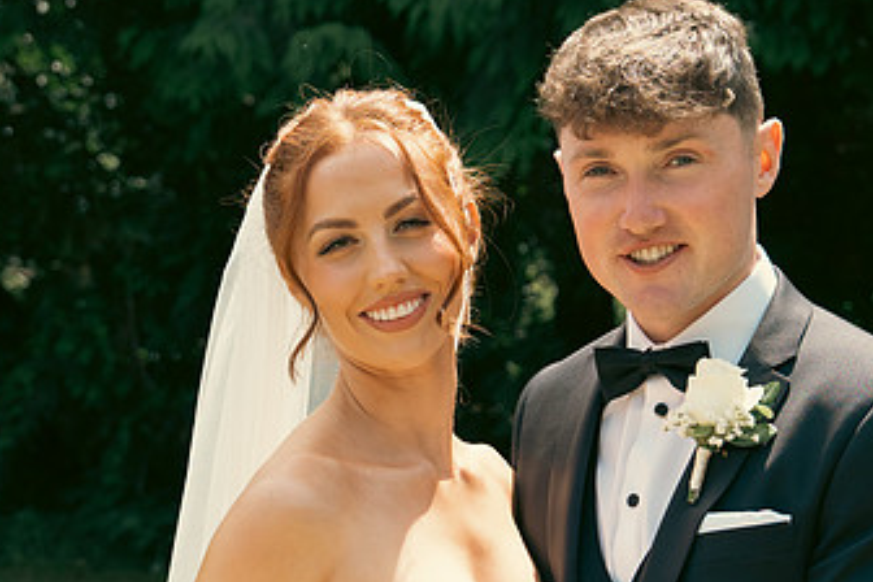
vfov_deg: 15.4
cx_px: 507
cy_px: 466
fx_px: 2134
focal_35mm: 88
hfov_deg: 23.1
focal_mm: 34
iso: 400
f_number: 3.5
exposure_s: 1/1600
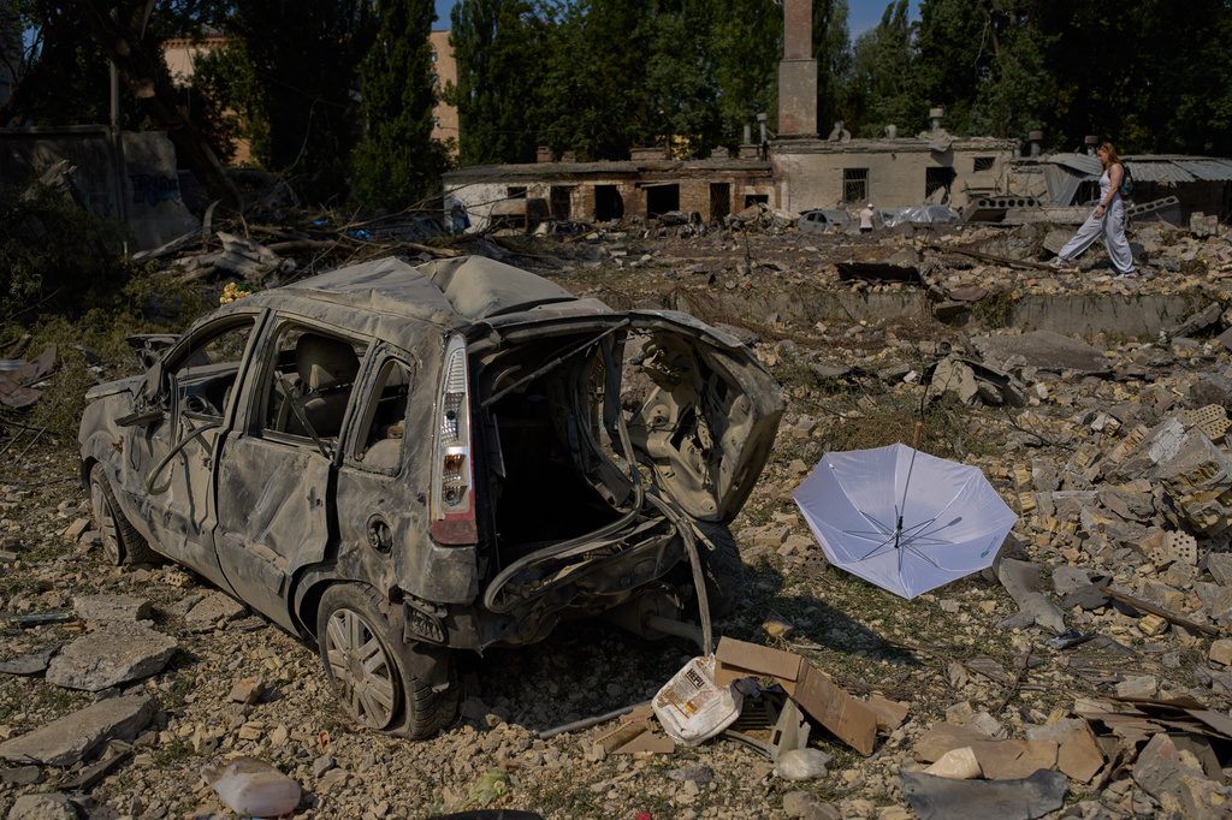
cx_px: 616
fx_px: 1197
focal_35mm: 35
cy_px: 410
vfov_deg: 37.8
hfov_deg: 54.4
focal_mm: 35
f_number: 3.5
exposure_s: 1/6400
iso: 100
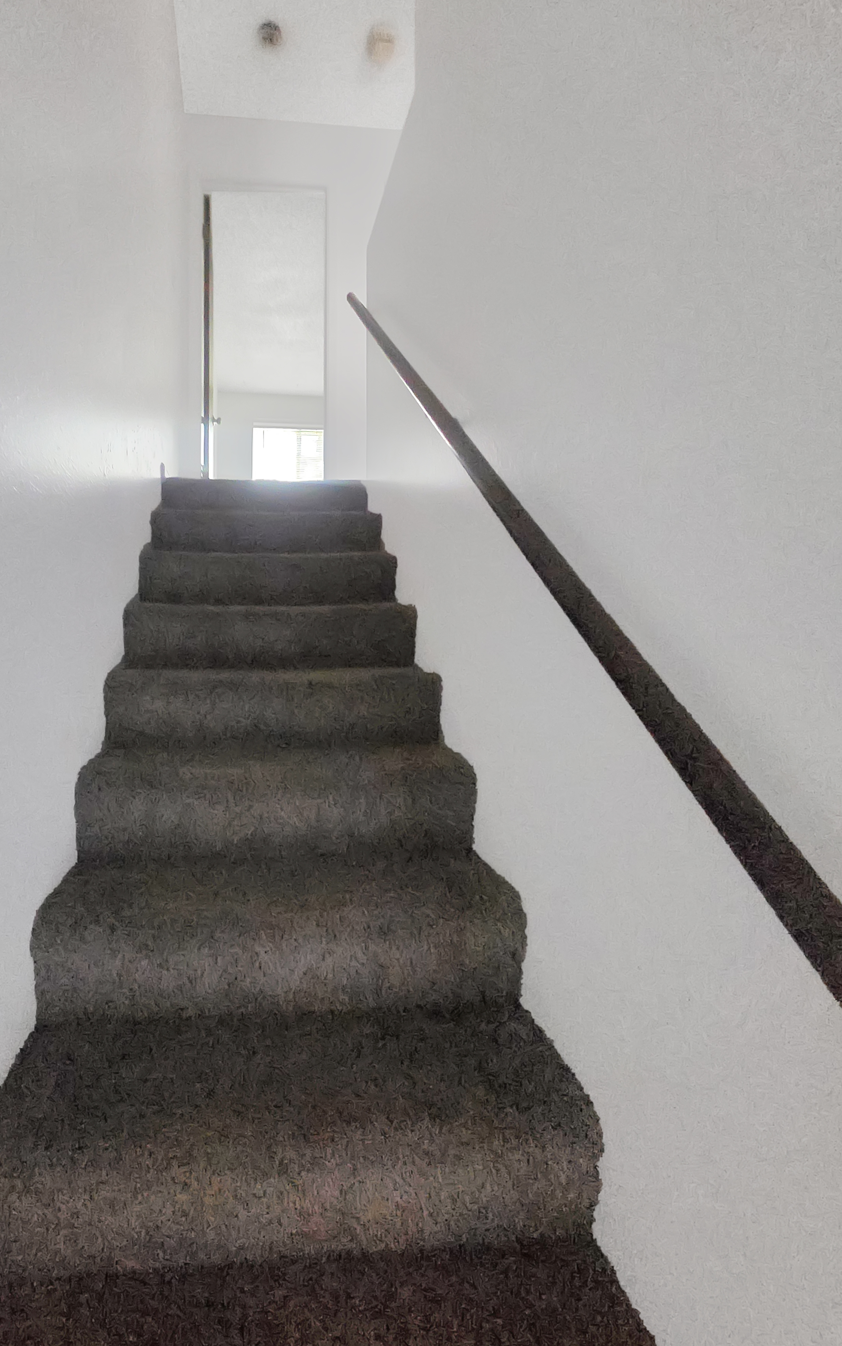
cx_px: 340
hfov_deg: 77.8
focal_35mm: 14
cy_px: 676
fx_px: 514
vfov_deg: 105.3
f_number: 2.2
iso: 2500
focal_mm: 2.2
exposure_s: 1/24
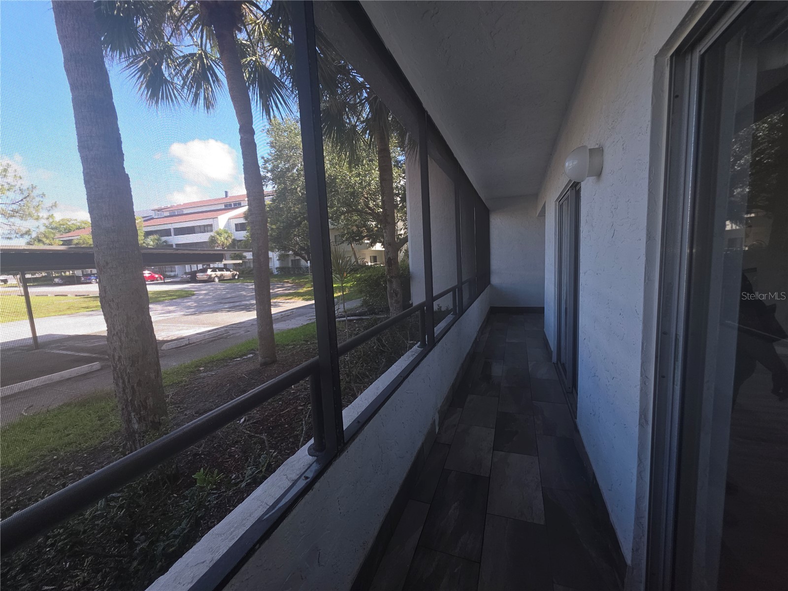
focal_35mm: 13
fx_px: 296
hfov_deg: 106.2
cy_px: 296
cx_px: 394
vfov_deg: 89.9
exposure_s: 1/120
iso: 20
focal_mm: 2.2
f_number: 1.9
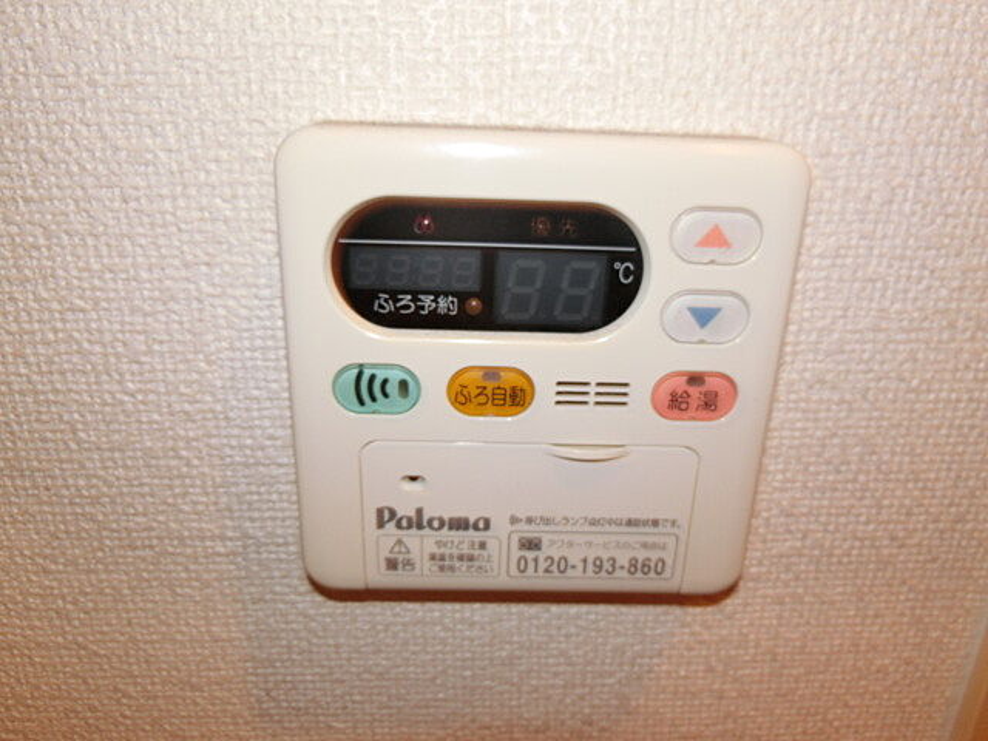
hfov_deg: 69.4
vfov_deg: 54.9
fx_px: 714
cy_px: 370
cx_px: 494
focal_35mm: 25
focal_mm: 4.5
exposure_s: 1/15
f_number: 3.5
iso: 80
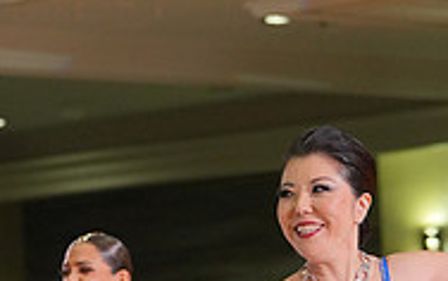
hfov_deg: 6.8
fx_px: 3765
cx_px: 151
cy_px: 560
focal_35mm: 308
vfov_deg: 4.2
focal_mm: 98
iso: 2000
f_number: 4
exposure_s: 1/400
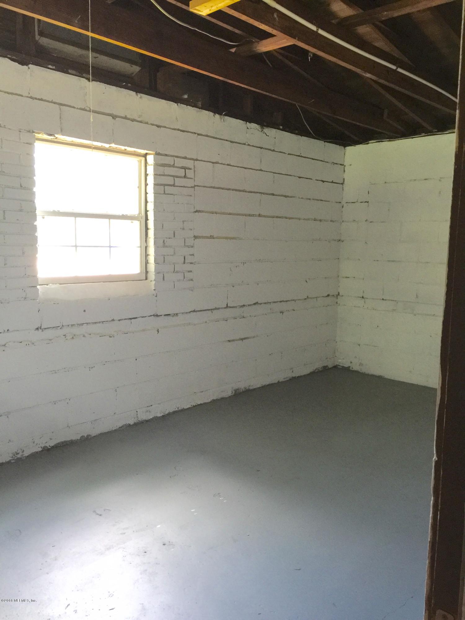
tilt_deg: -7.6
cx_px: 232
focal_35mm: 29
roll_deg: -1.4
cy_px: 310
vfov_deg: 61.7
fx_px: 519
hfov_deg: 48.2
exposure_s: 1/15
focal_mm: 4.15
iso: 80
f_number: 2.2
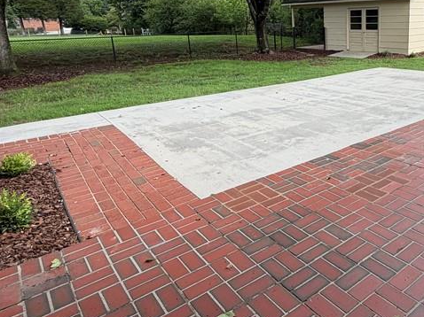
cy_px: 103
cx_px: 326
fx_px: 367
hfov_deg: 56.6
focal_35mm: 30
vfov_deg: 46.0
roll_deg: +2.2
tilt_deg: -13.1
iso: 50
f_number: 2.2
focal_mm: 2.22
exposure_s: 1/502
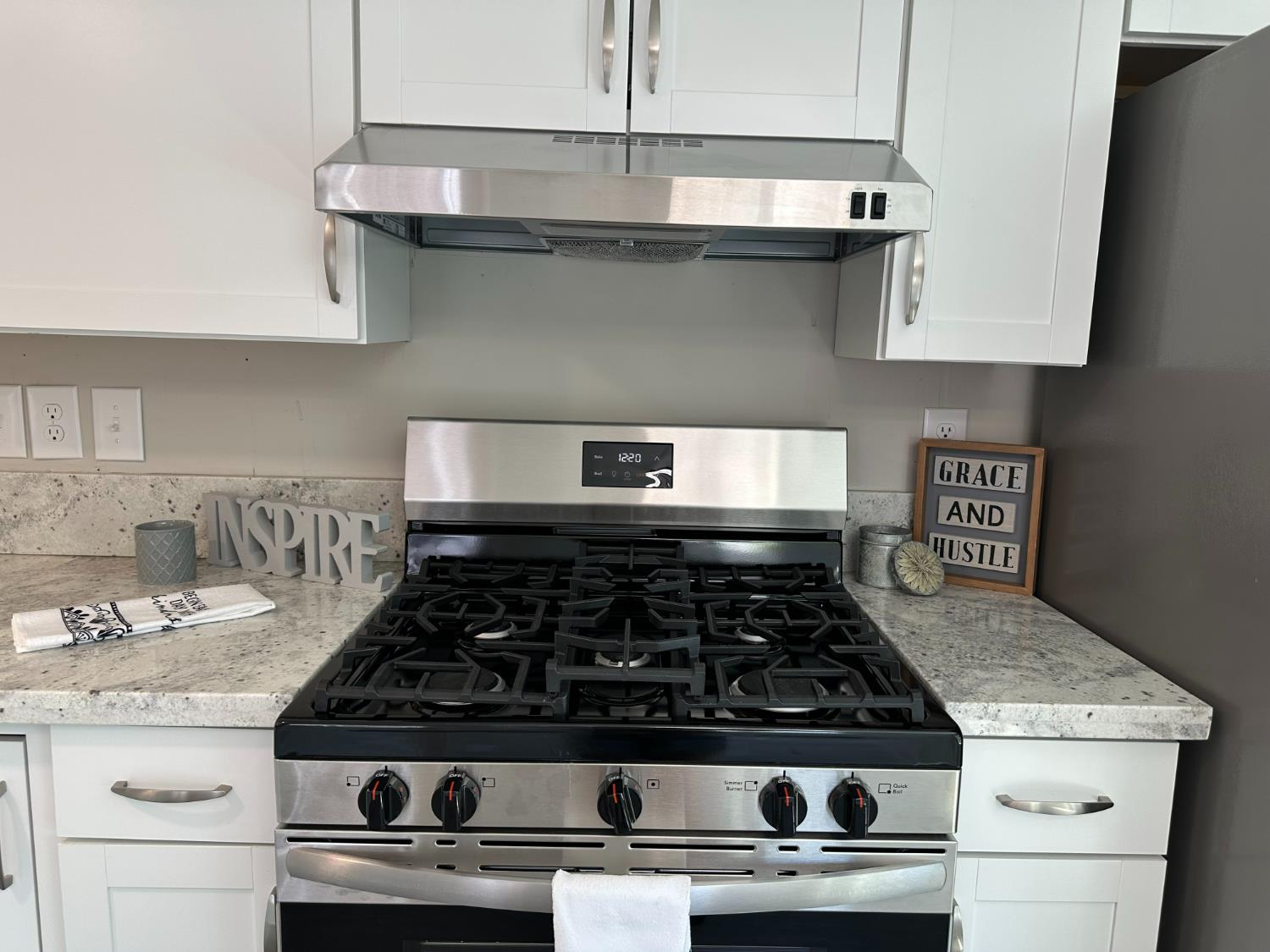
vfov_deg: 56.8
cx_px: 635
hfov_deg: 71.6
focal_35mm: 24
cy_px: 476
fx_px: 881
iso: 80
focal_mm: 6.86
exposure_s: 1/113
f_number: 1.78
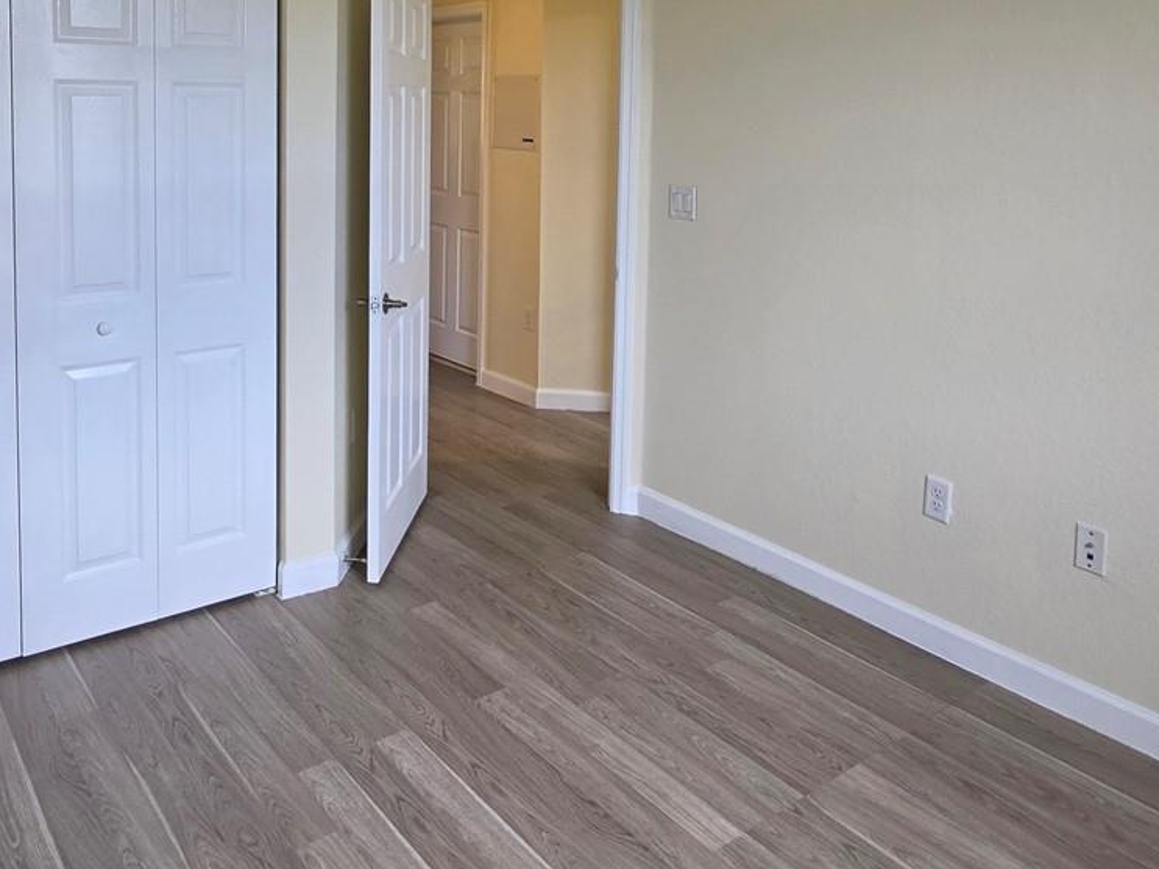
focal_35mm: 28
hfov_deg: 63.0
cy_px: 184
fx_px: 937
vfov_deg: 47.3
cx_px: 473
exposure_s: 1/120
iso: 200
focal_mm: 2.2
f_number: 1.9
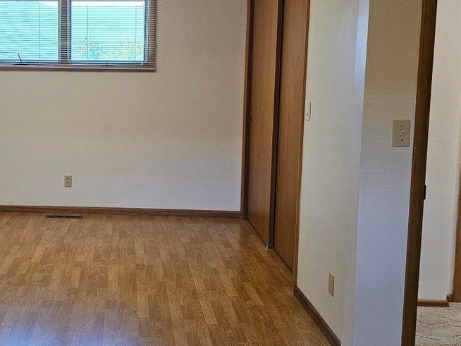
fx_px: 639
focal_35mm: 48
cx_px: 86
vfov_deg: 30.2
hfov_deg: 38.0
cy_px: 137
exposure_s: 1/170
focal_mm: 6.3
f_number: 1.7
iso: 400
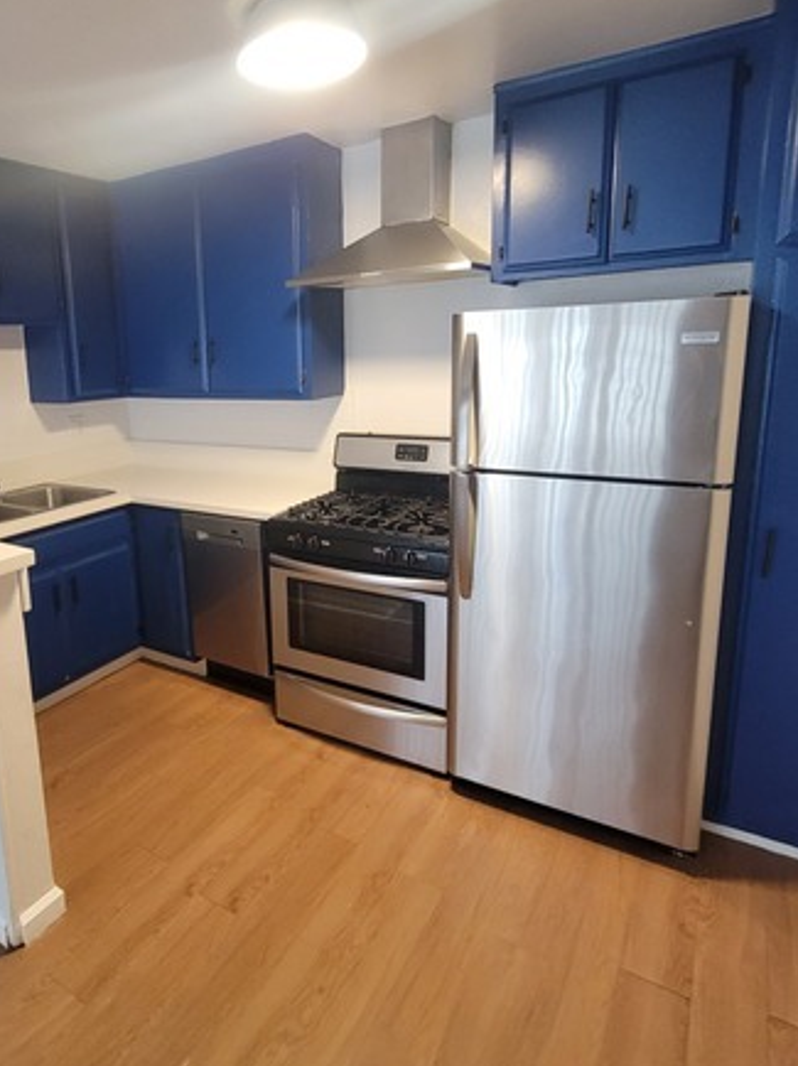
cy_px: 488
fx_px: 615
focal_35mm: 20
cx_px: 253
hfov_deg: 63.9
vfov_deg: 81.6
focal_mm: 2.2
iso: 500
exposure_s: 1/30
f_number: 2.2
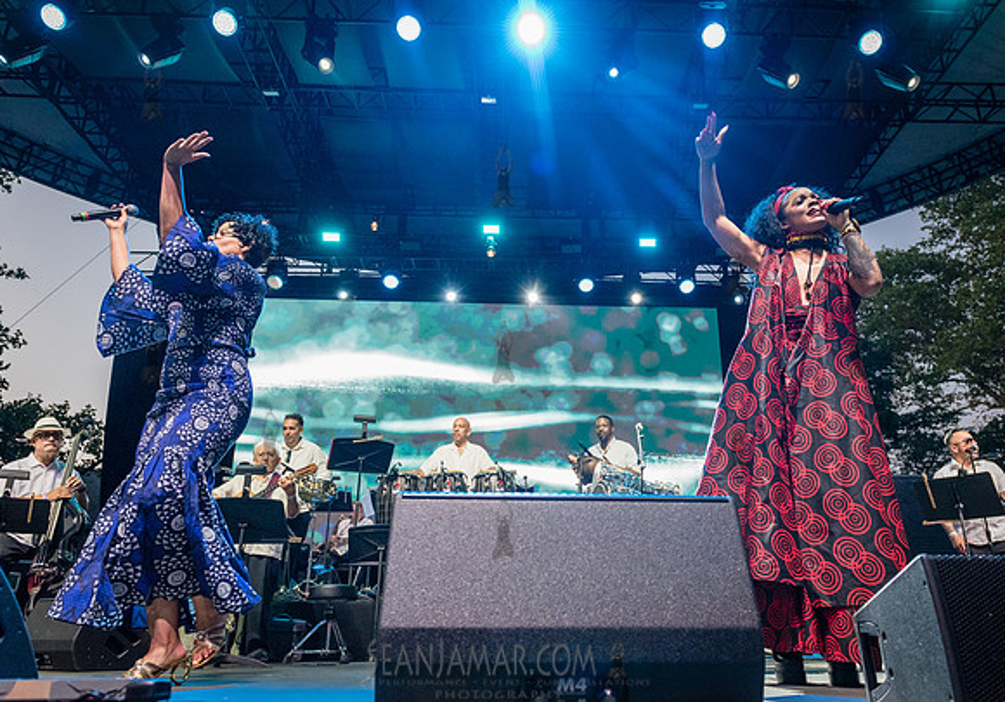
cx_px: 558
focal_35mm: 27
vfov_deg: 49.3
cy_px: 342
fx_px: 764
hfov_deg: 66.5
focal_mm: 24
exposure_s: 1/500
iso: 4000
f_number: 4
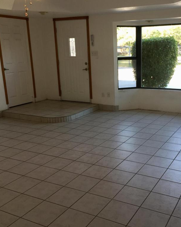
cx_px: 122
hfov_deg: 38.7
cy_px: 114
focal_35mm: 38
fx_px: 255
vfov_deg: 47.9
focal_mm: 4.15
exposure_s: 1/60
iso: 32
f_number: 2.2
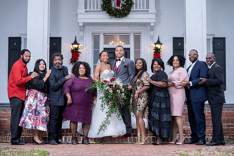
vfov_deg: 14.2
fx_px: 625
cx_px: 119
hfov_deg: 21.2
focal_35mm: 96
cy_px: 77
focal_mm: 94
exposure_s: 1/200
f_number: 4
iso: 640
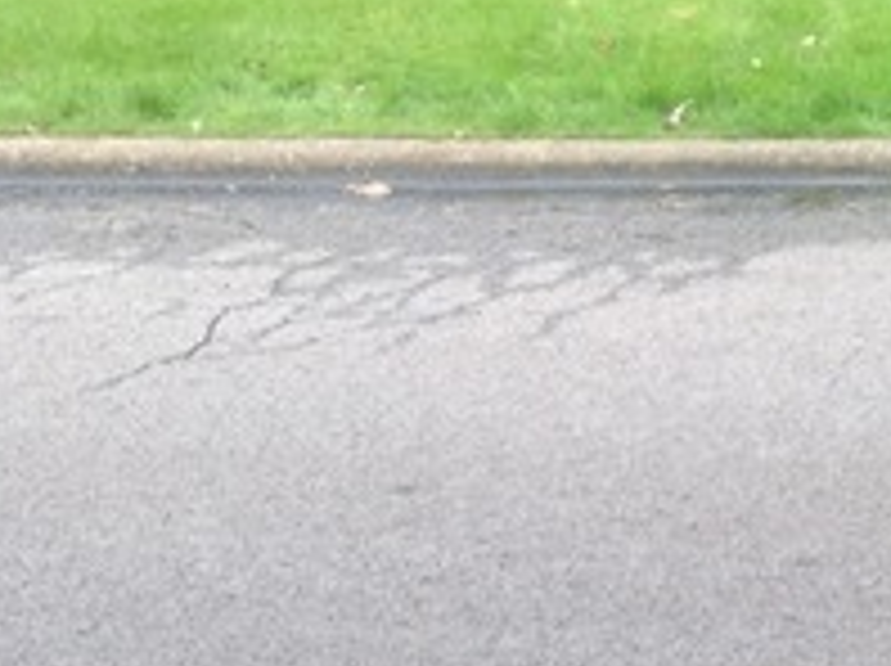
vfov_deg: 12.7
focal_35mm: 113
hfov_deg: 16.0
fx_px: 2905
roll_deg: +0.8
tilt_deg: -7.1
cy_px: -140
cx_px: 1346
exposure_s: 1/178
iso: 50
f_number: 2.4
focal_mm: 4.28
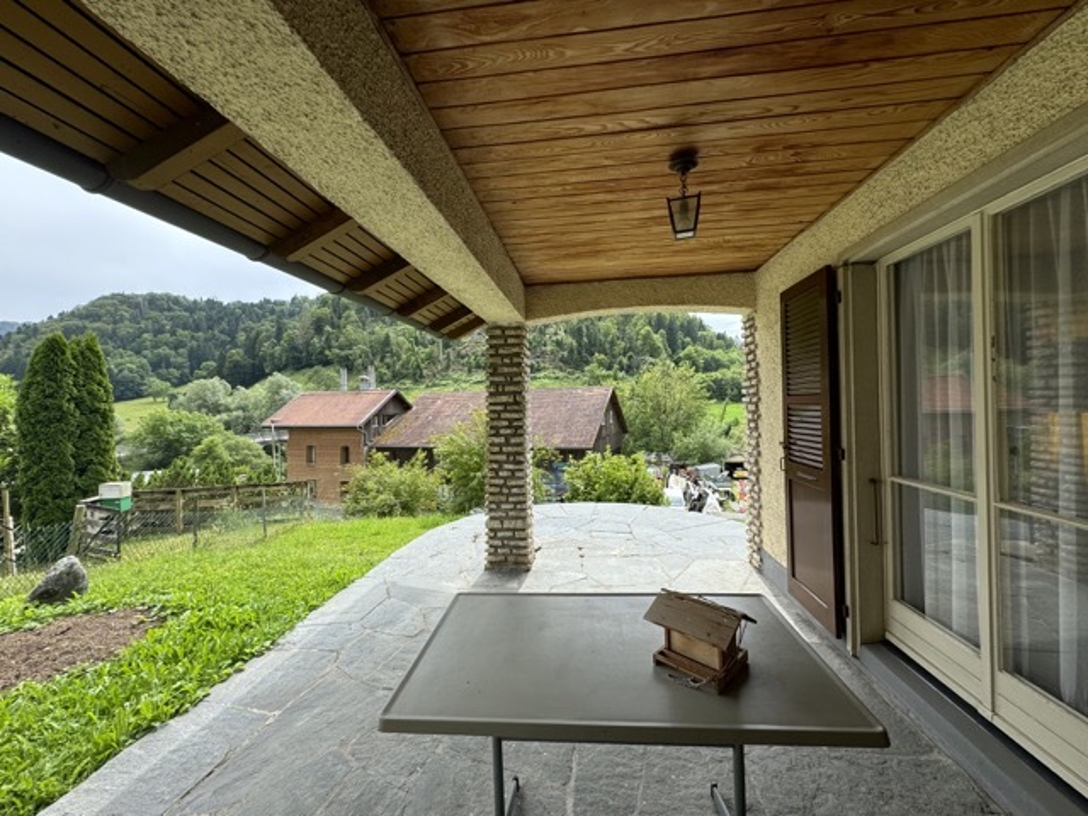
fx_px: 440
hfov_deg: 102.1
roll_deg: +1.7
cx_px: 544
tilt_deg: +0.0
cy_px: 408
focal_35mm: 14
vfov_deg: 85.7
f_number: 2.2
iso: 40
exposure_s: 1/610
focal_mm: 2.22
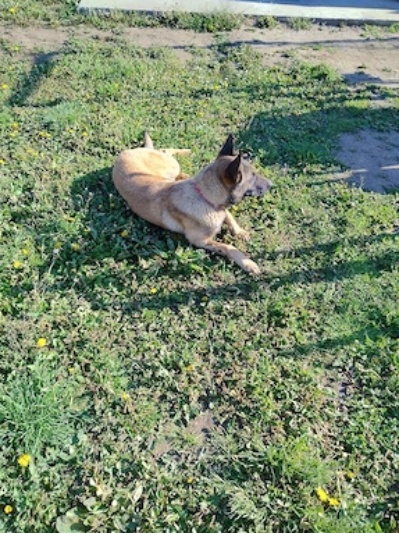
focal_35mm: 25
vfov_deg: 69.4
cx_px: 193
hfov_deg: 54.8
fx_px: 384
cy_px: 267
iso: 100
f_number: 1.8
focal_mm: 5.56
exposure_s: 1/455
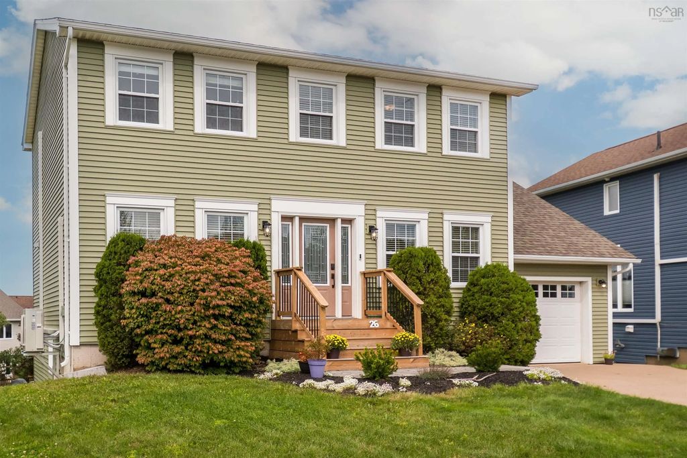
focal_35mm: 36
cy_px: 229
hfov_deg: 53.1
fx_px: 687
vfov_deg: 36.9
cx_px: 344
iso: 400
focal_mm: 24
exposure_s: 1/2000
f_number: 5.6
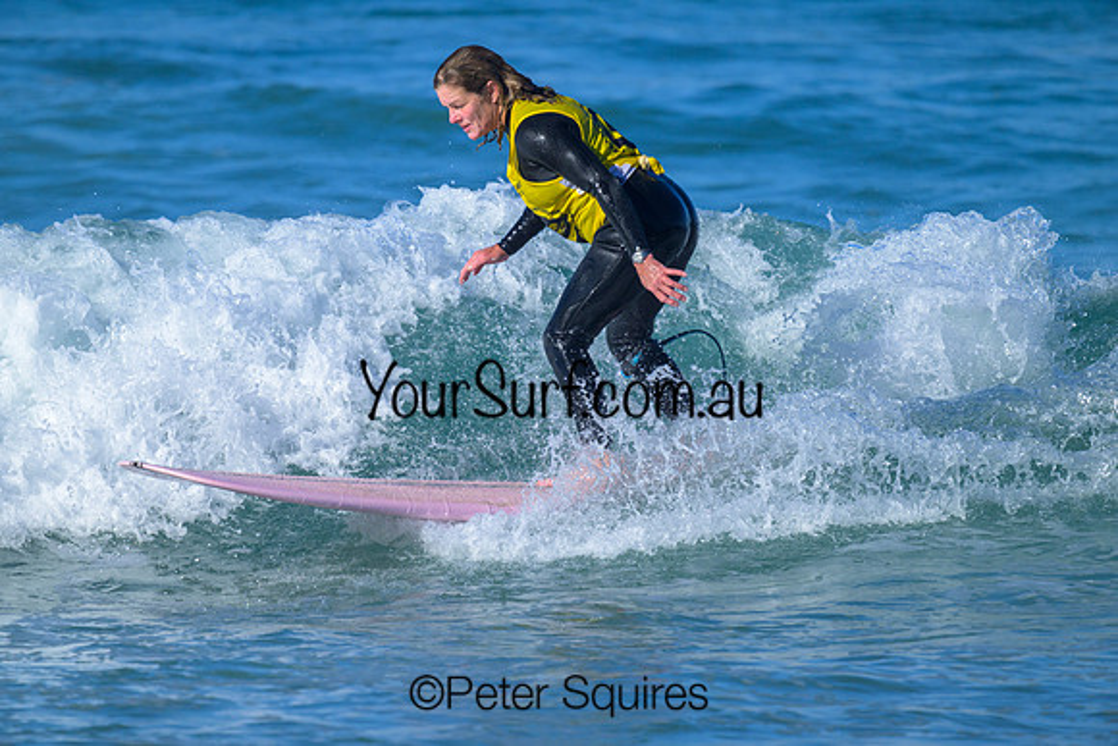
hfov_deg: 1.8
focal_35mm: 1120
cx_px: 559
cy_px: 373
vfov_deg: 1.2
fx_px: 34789
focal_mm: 1120
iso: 560
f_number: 9
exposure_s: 1/2000
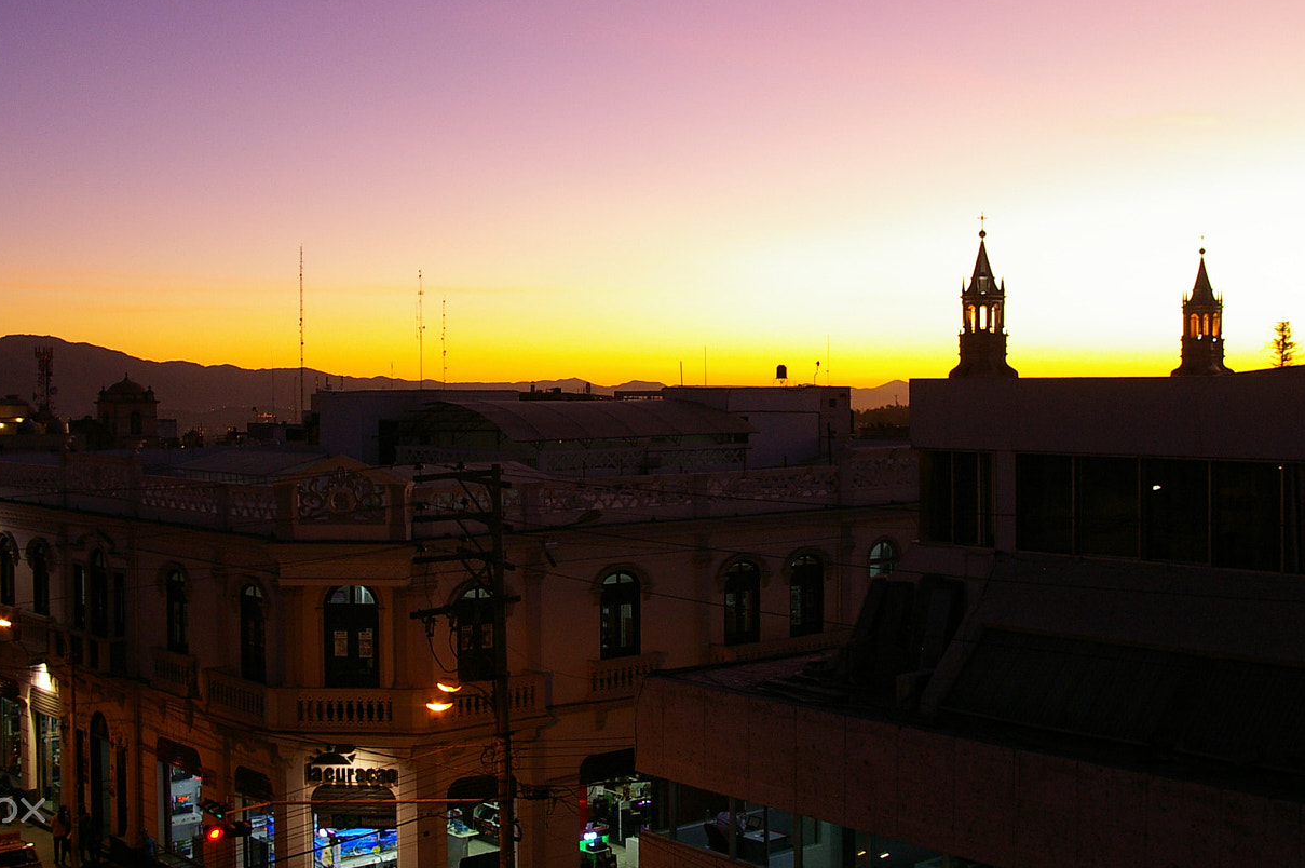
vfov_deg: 29.4
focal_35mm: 46
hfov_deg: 43.1
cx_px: 641
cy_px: 390
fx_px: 1654
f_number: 5.6
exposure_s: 1/20
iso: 400
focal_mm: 23
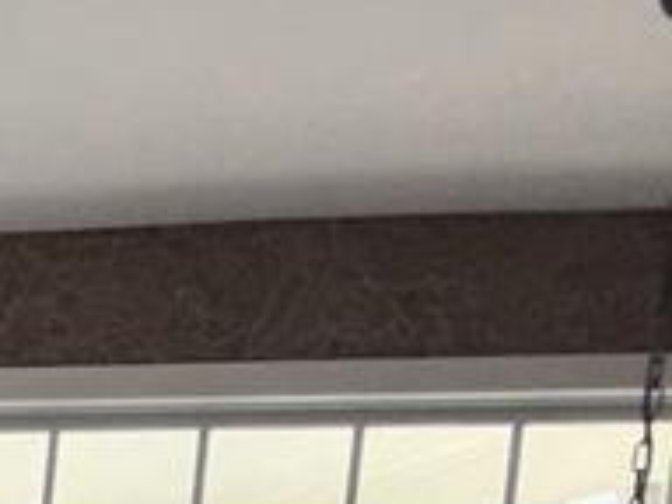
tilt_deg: -6.8
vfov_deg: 12.1
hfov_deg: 11.9
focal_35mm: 105
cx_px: -1232
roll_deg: -1.1
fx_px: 2038
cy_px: 1088
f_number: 2.2
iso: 16
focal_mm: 2.22
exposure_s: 1/140
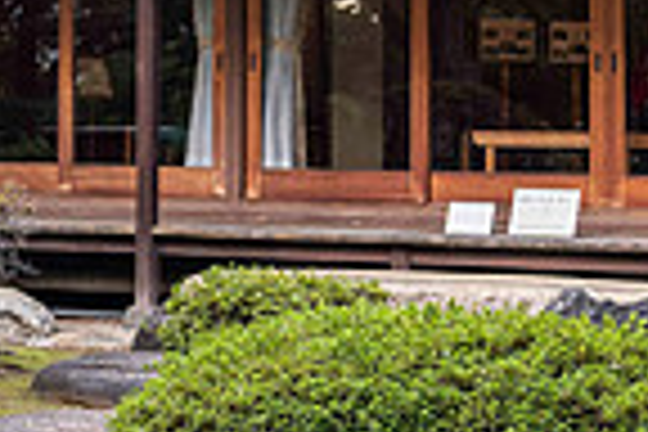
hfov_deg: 12.5
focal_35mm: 163
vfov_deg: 8.4
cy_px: -36
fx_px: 2934
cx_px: 126
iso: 250
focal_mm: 38
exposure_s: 1/80
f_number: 5
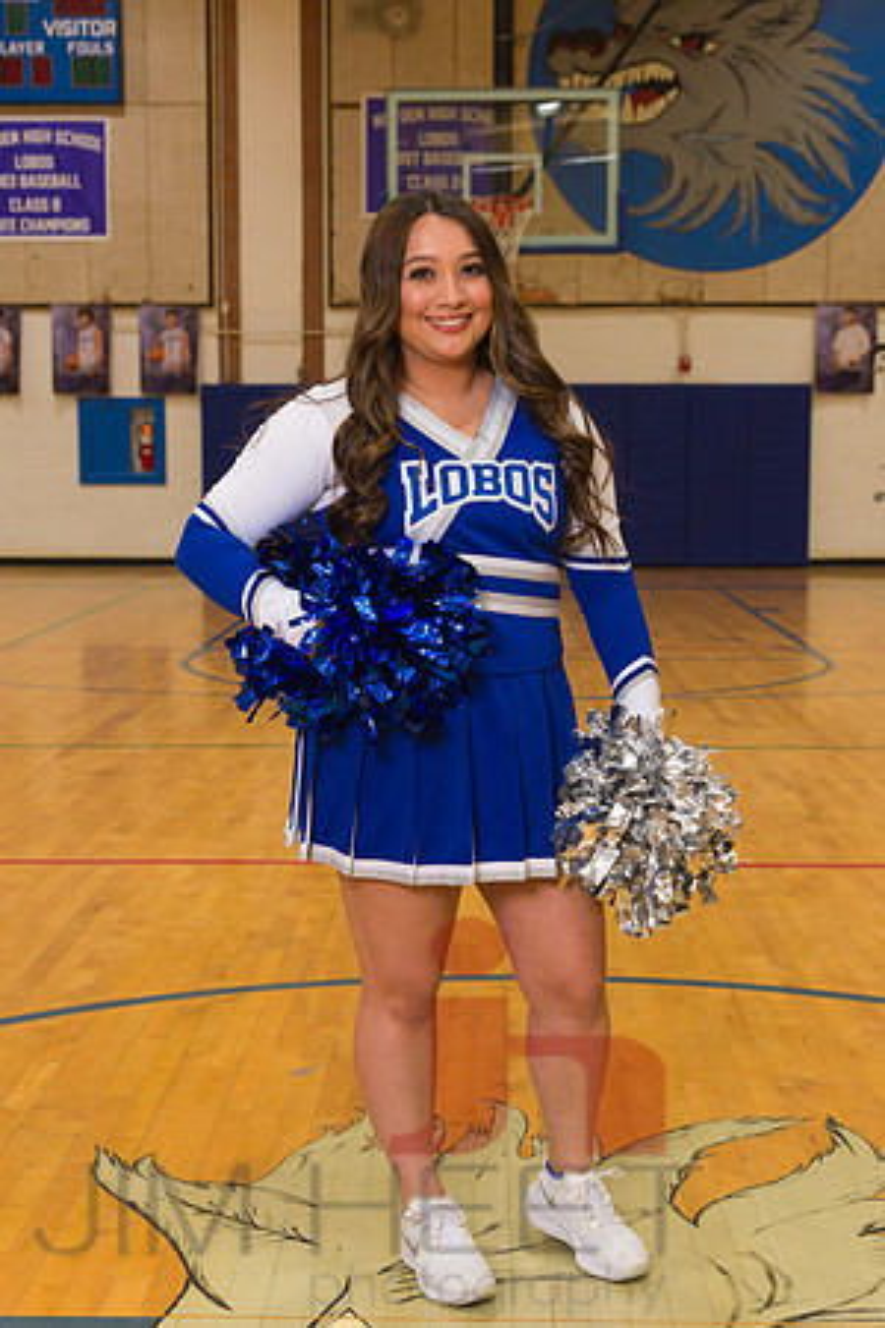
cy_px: 664
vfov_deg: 39.6
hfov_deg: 27.0
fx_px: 1844
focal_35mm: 50
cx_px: 442
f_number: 5.6
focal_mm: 50
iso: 2000
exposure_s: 1/125
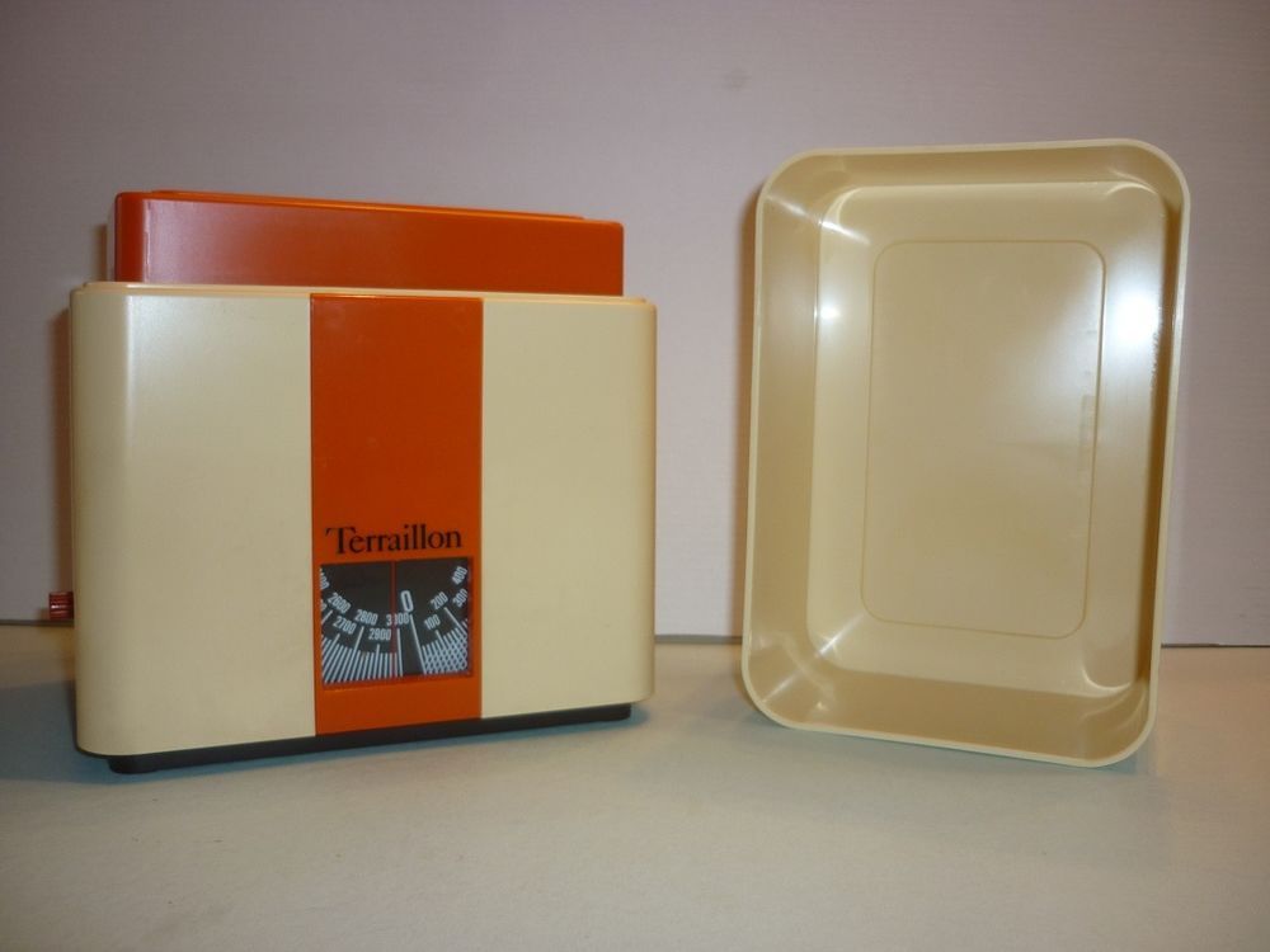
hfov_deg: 55.4
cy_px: 476
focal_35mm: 33
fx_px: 1211
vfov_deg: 42.9
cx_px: 635
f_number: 2.8
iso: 100
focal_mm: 5.5
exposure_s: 1/30
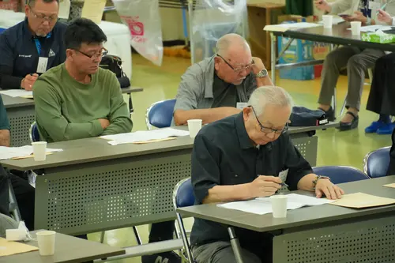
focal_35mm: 202
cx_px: 198
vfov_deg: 6.8
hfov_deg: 10.2
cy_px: 132
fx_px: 2221
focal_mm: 135
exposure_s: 1/250
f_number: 5.6
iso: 4000
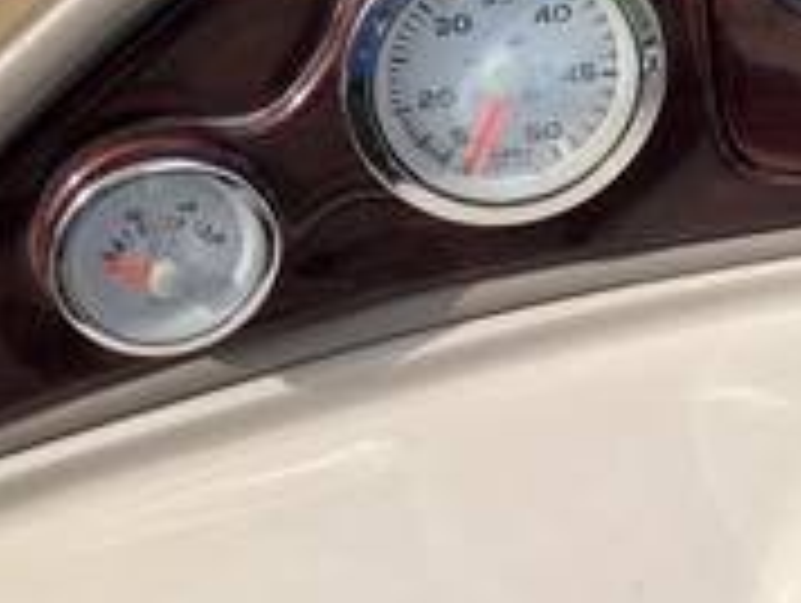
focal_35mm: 65
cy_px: 32
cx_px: 788
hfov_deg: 28.1
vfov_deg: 22.0
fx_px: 1506
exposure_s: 1/1055
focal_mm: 3
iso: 25
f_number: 1.8
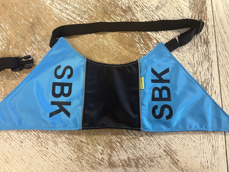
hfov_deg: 67.3
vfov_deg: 53.1
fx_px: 172
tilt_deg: -78.0
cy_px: 86
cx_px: 114
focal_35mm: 26
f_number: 1.5
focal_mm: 5.7
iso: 100
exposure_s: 1/100
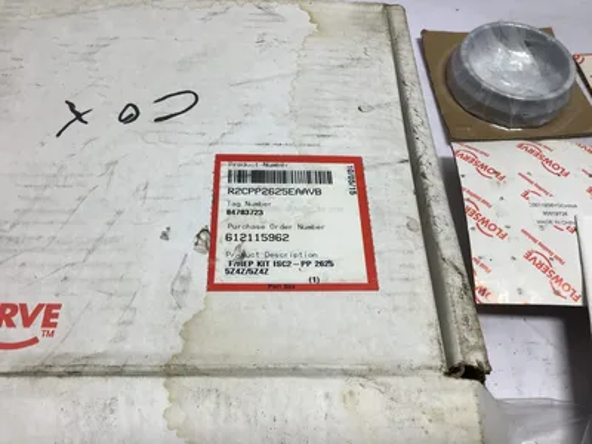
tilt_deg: -57.5
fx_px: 530
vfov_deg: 45.4
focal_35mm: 31
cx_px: 296
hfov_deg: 58.4
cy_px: 222
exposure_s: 1/202
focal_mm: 3.3
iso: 25
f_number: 2.4
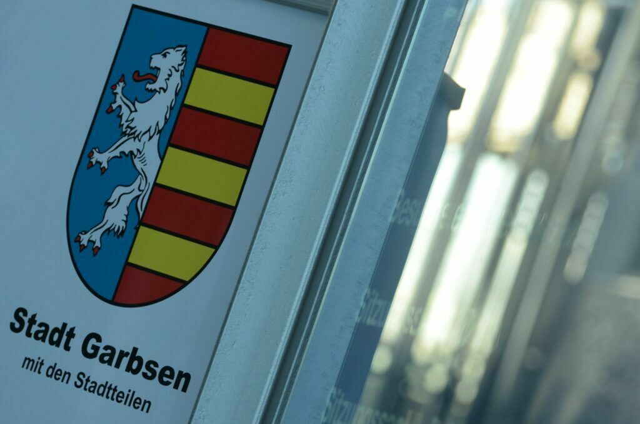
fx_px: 3087
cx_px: 320
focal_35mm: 174
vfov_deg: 7.9
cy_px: 212
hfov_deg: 11.8
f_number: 5.6
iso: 640
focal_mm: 116
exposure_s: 1/160
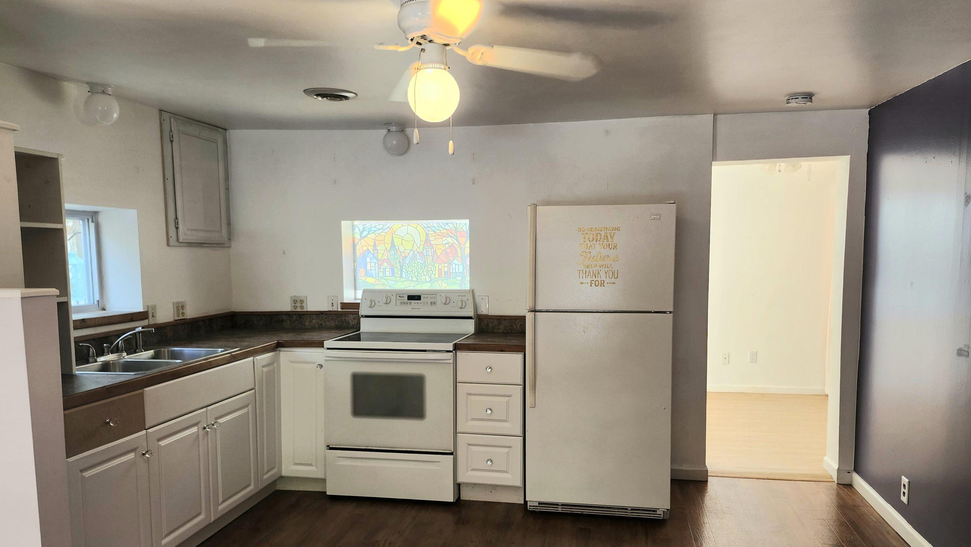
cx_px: 492
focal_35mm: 27
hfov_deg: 69.9
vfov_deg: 42.7
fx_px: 695
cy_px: 323
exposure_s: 1/120
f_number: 1.8
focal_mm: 5.54
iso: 100
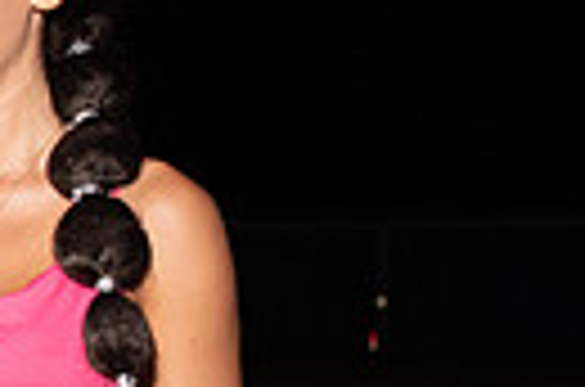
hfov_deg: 6.4
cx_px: -612
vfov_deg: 4.4
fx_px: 5074
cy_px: 270
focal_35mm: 313
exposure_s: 1/200
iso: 1000
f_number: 6.3
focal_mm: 70
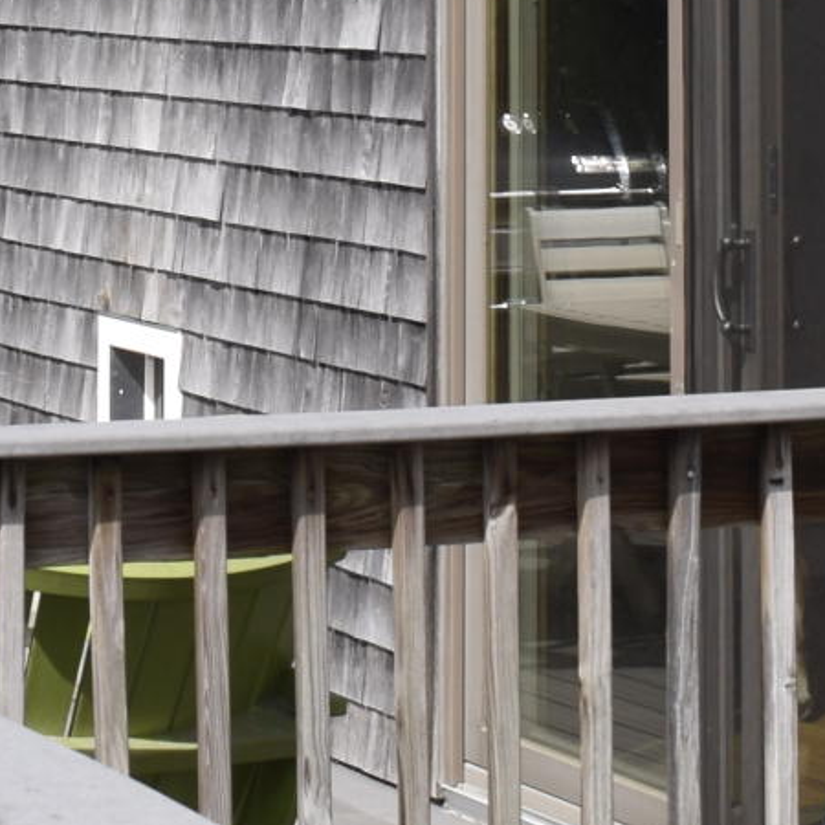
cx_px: 6
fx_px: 4125
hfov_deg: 11.3
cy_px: -512
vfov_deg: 10.9
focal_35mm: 153
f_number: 8
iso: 100
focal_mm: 18
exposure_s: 1/200
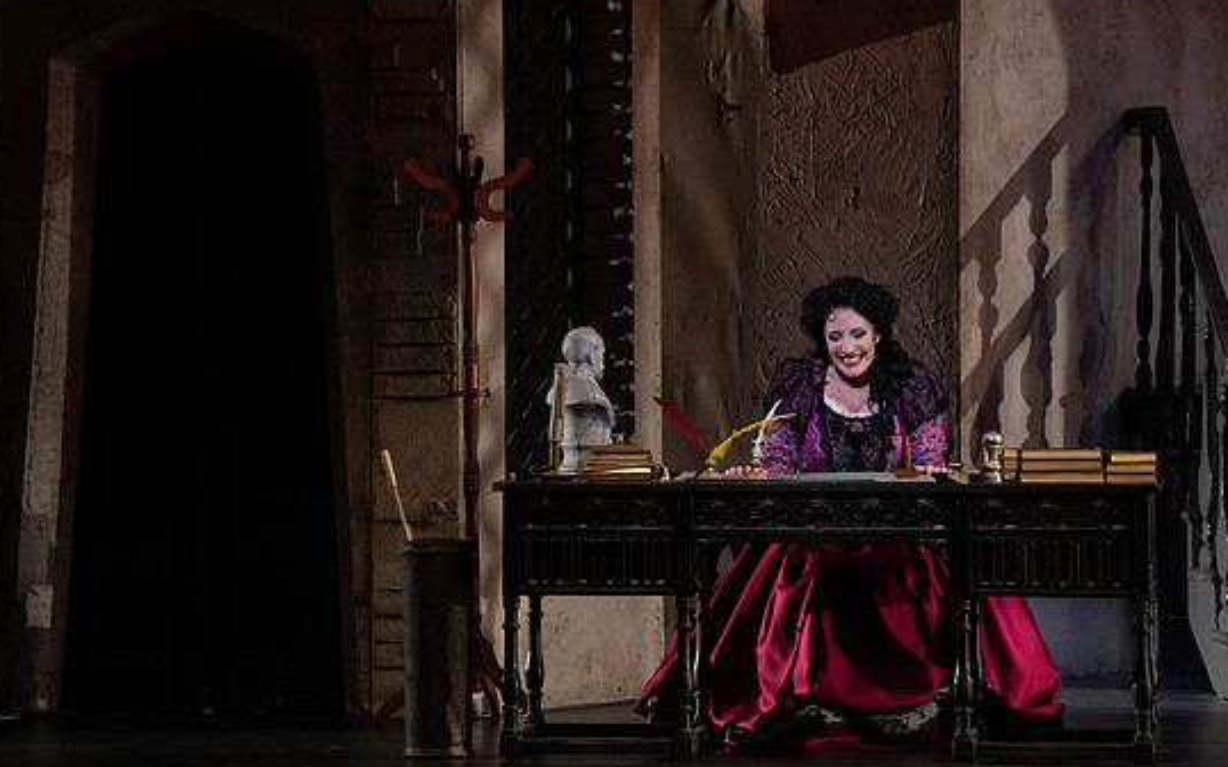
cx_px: 646
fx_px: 7361
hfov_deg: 9.5
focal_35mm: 220
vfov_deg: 6.0
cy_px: 380
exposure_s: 1/250
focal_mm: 200
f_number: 7.1
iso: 3200
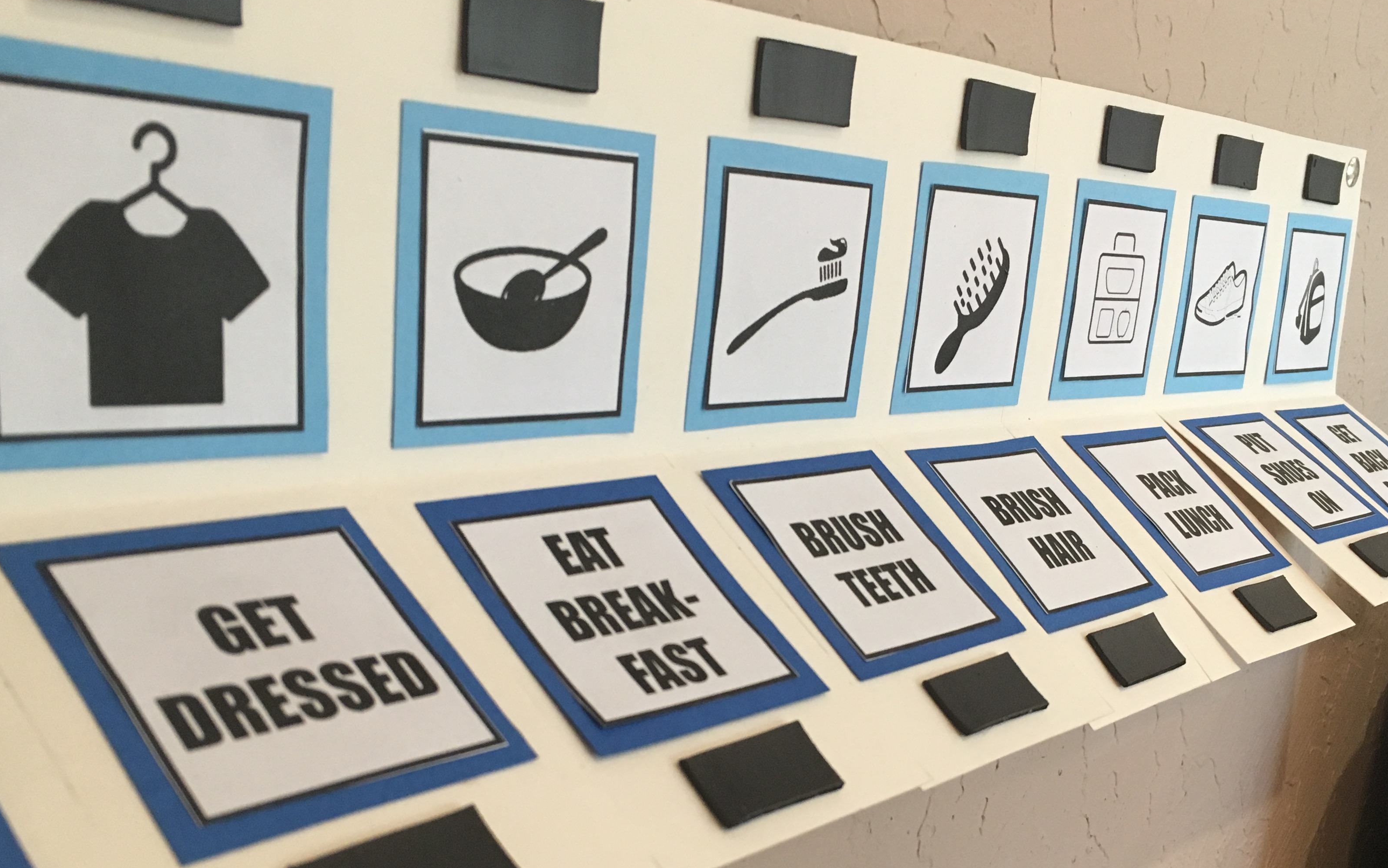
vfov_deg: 32.3
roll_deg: -0.3
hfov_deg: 50.3
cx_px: 760
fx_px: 1475
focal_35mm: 39
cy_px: 620
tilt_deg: -15.7
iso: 125
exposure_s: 1/30
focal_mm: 4.15
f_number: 2.2
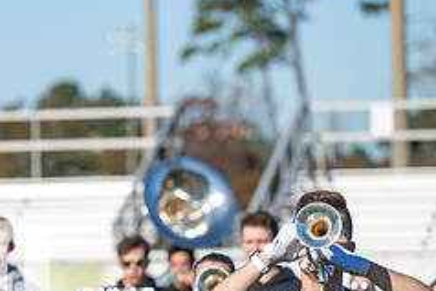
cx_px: -88
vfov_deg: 2.8
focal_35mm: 488
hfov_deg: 4.2
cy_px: 307
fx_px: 5914
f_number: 5
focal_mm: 200
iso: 200
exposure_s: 1/2000
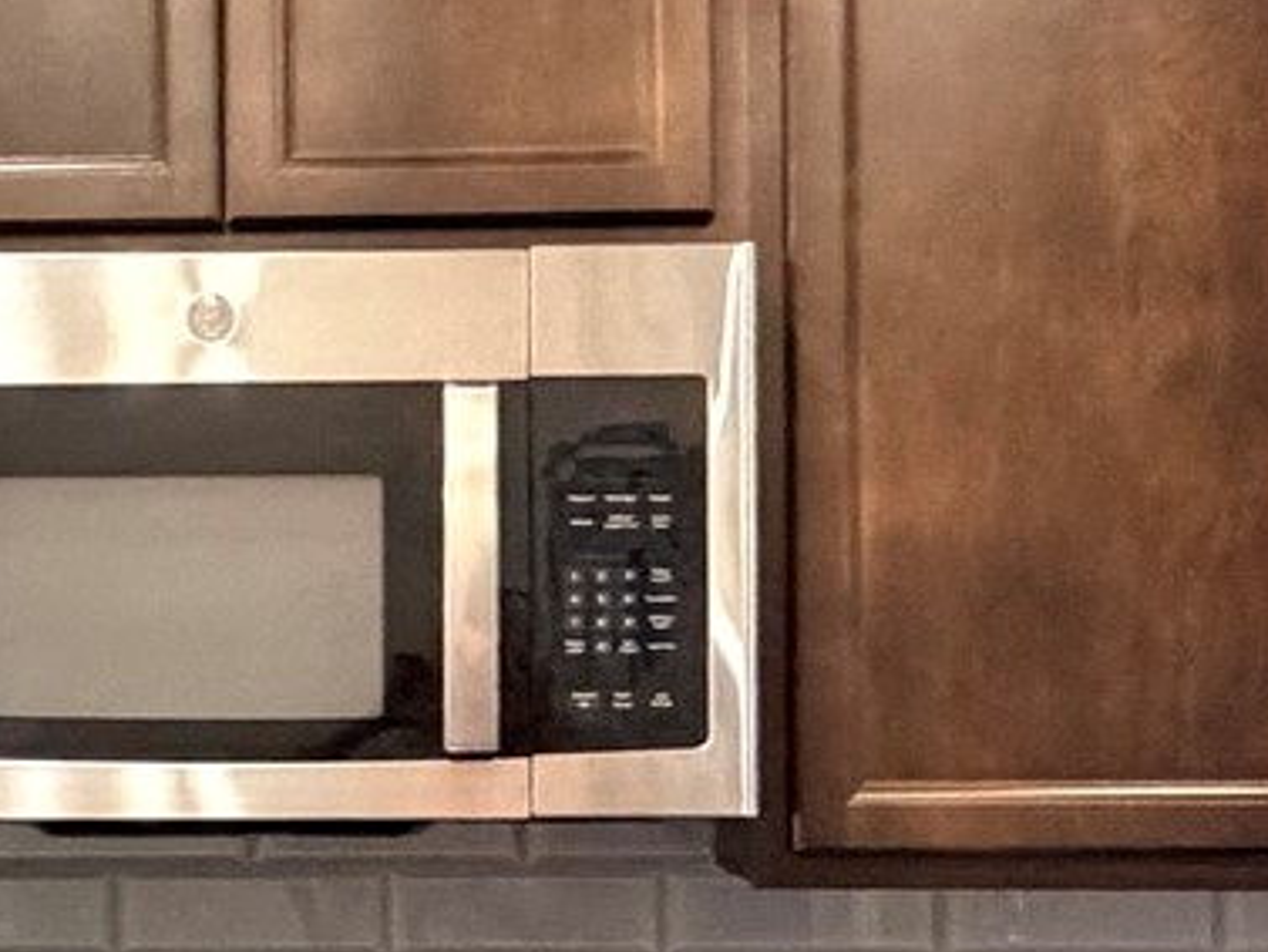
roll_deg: +0.8
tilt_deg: +0.5
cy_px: 669
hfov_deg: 25.3
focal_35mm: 76
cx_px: 309
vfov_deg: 19.3
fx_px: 2785
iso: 800
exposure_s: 1/60
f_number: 2.2
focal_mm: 2.22
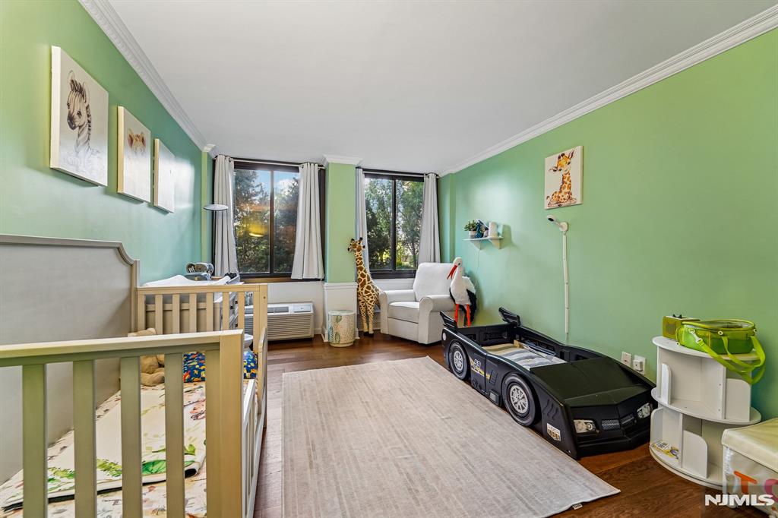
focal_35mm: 14
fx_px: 302
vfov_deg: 81.2
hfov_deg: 104.3
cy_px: 259
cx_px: 389
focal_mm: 14
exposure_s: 1/13
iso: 400
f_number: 8
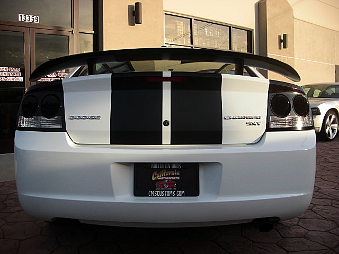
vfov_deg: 39.7
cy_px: 127
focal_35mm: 36
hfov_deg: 51.4
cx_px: 170
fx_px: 353
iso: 50
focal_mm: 6.3
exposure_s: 1/400
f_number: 2.8
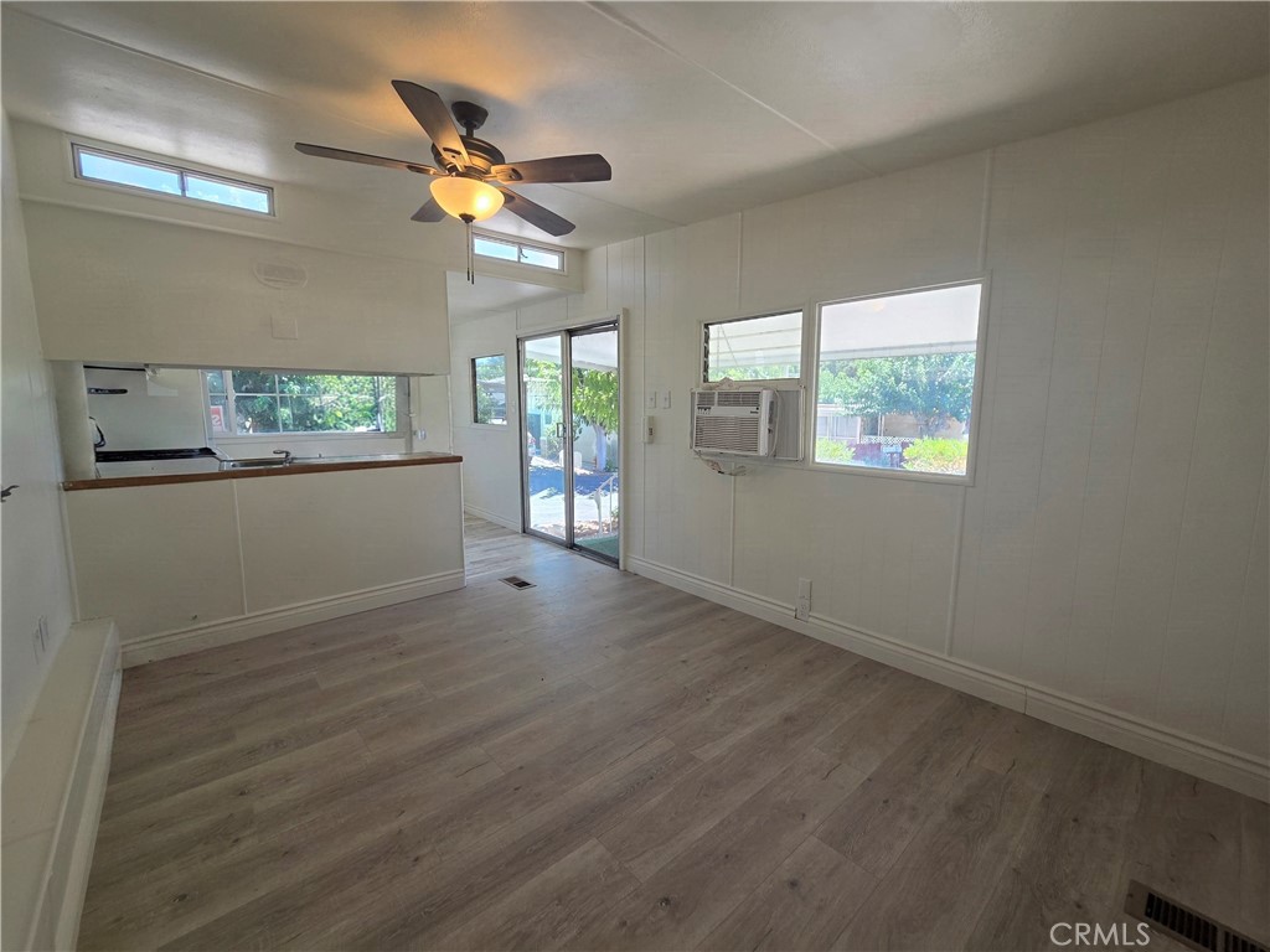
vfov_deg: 89.9
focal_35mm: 13
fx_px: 477
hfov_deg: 106.2
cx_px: 635
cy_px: 476
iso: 50
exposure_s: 1/120
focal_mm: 2.2
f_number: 2.2
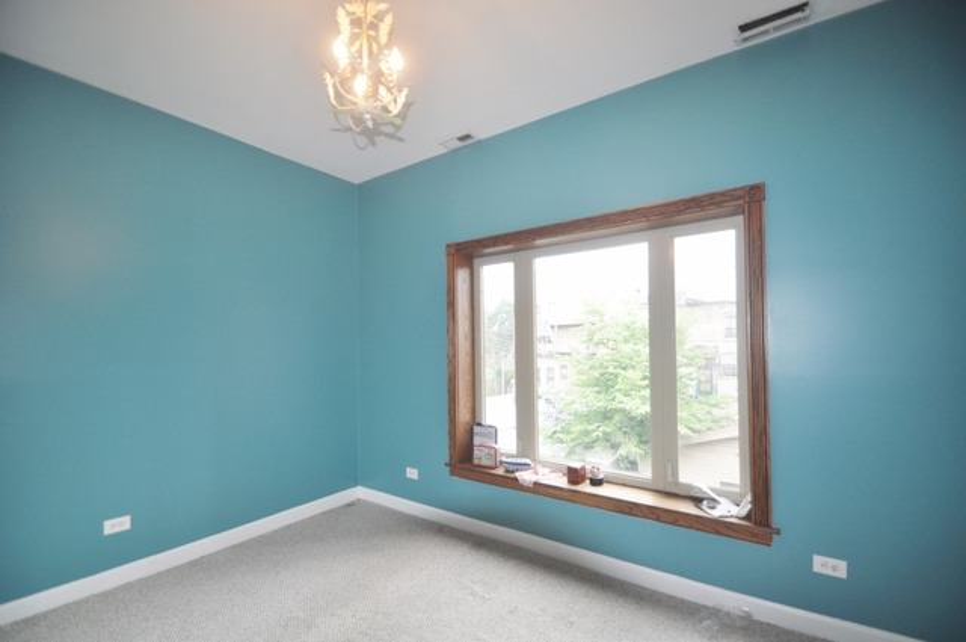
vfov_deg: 77.2
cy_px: 321
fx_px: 402
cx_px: 483
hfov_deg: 100.5
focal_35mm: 15
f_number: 3.5
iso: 450
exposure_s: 1/125
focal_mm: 10
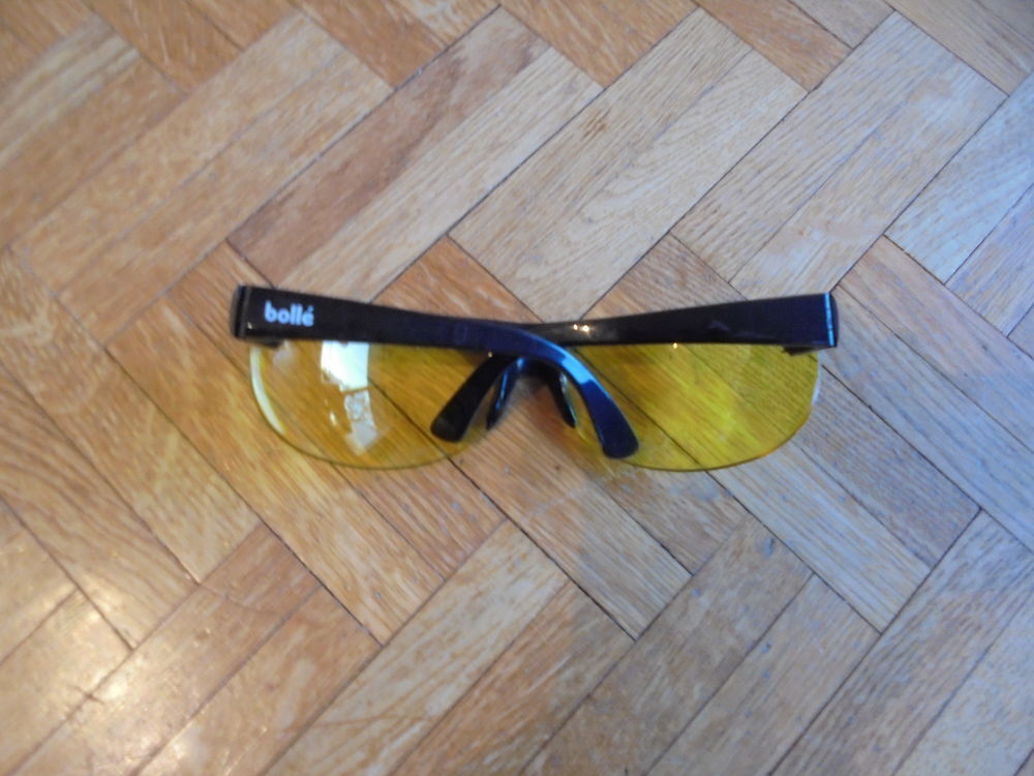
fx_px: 777
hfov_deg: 67.3
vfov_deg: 53.1
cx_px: 517
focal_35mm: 26
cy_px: 388
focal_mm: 4.6
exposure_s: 1/15
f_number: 3.5
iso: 400
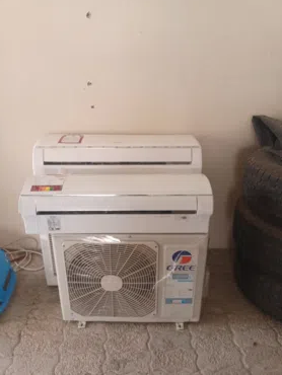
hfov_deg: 51.4
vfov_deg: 65.3
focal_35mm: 27
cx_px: 140
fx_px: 293
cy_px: 194
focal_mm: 4.6
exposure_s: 1/50
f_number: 1.8
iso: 100
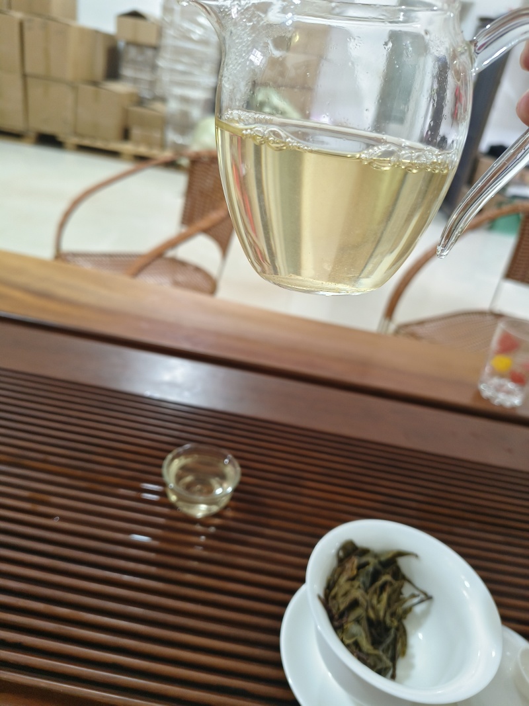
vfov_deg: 73.9
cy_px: 353
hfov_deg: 58.9
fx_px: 469
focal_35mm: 23
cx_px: 264
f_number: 1.88
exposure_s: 1/50
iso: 451
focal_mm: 5.56
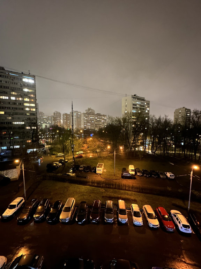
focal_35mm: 14
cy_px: 134
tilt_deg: -4.3
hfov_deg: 85.7
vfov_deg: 102.1
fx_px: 108
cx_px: 100
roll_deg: -0.8
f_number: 2.2
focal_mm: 2.22
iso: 1250
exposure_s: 1/8
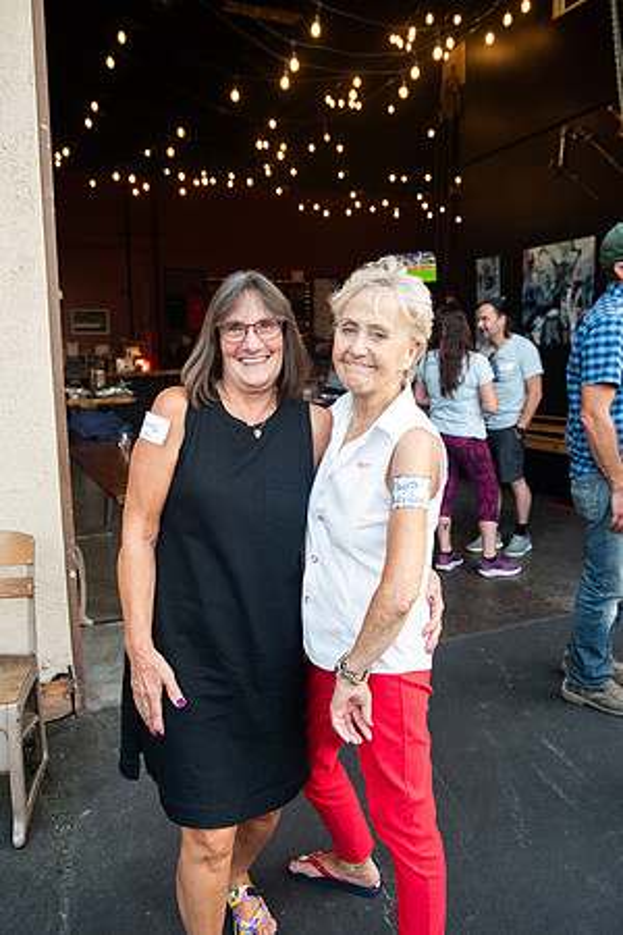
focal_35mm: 28
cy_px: 468
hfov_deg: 46.4
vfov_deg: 65.5
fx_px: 727
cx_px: 312
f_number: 4
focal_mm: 28
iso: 800
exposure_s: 1/60
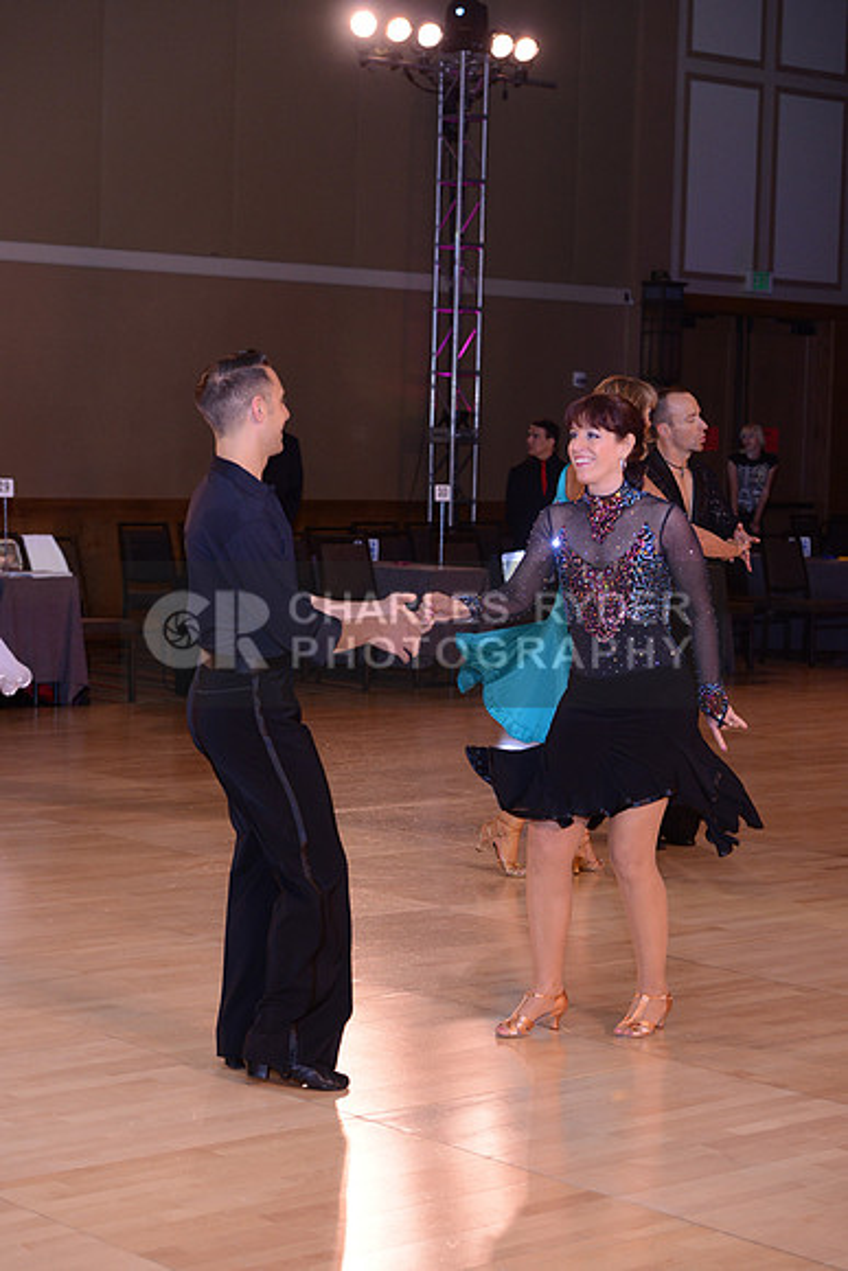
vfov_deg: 25.4
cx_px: 424
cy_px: 636
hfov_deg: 17.1
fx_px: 2825
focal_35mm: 80
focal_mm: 80
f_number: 5
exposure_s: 1/250
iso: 1600
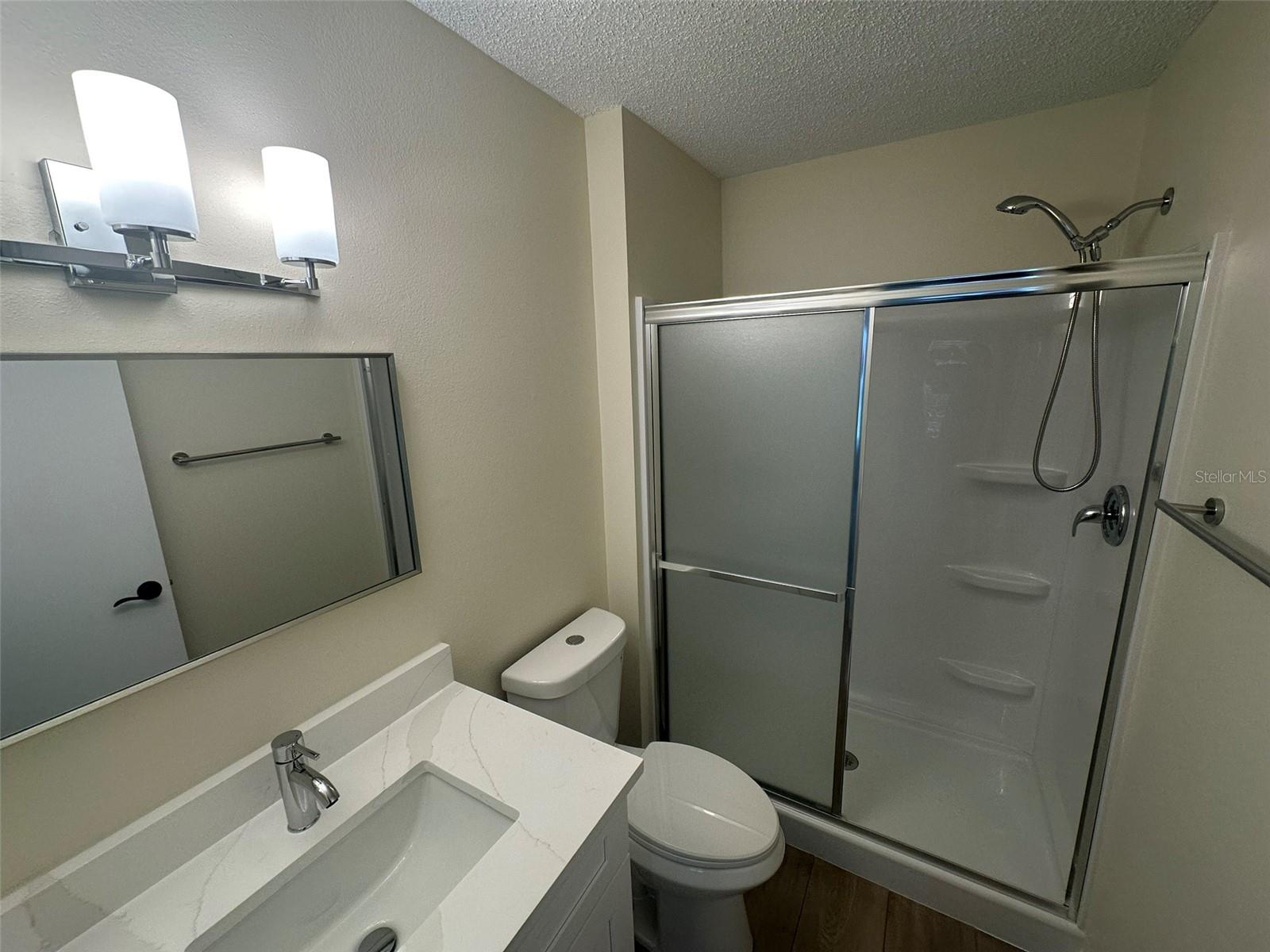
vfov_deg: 85.7
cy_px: 476
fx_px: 514
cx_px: 635
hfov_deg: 102.1
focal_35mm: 14
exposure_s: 1/120
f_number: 2.2
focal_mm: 2.22
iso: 125
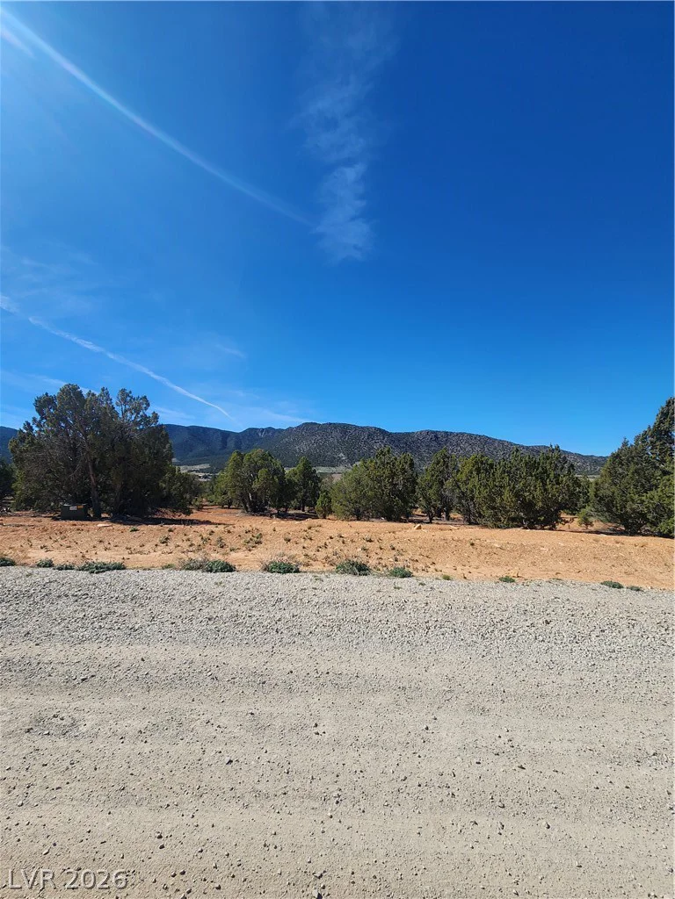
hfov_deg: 89.9
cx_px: 338
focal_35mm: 13
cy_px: 450
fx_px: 338
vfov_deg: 106.2
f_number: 2.2
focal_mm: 2.2
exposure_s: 1/2296
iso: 50
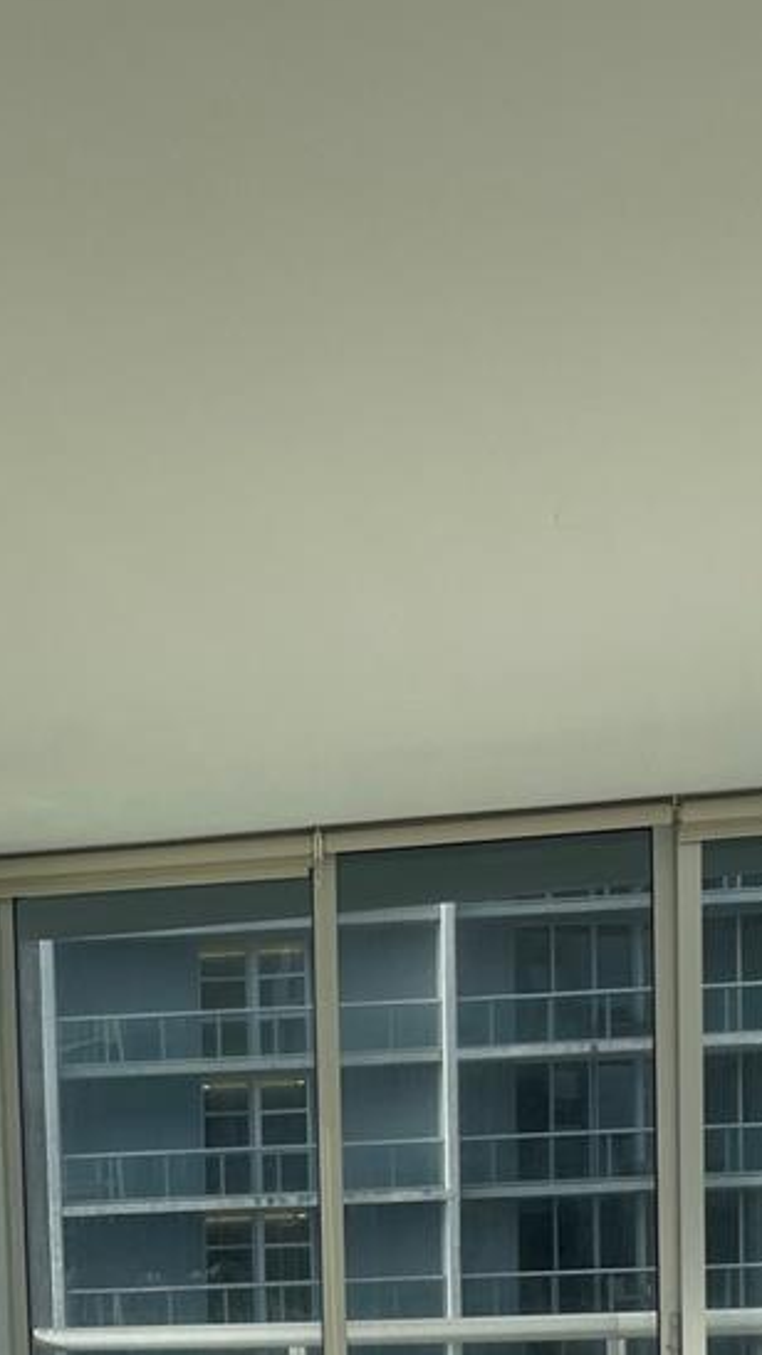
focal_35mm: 62
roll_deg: +2.5
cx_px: -7
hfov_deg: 18.9
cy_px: 1424
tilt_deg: -4.1
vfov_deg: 30.8
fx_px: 2228
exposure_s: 1/947
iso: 32
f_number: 1.6
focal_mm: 4.2
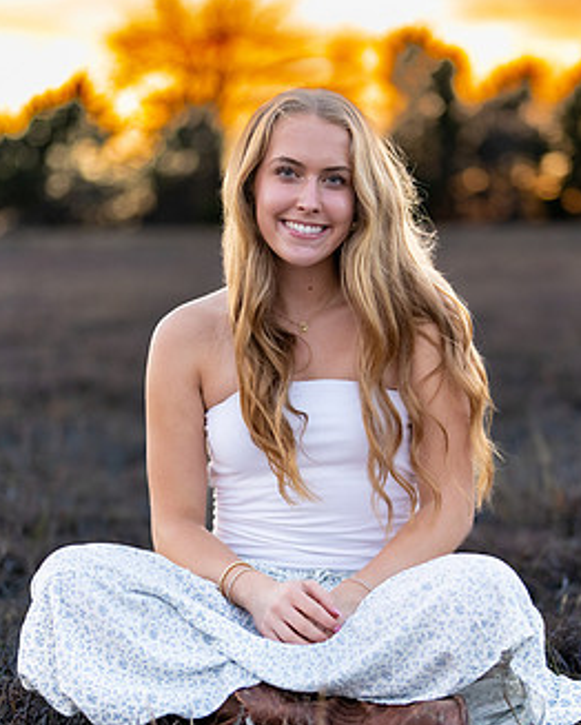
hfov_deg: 16.2
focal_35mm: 95
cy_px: 436
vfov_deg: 20.1
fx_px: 2040
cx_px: 331
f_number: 1.2
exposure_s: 1/640
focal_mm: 50
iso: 250
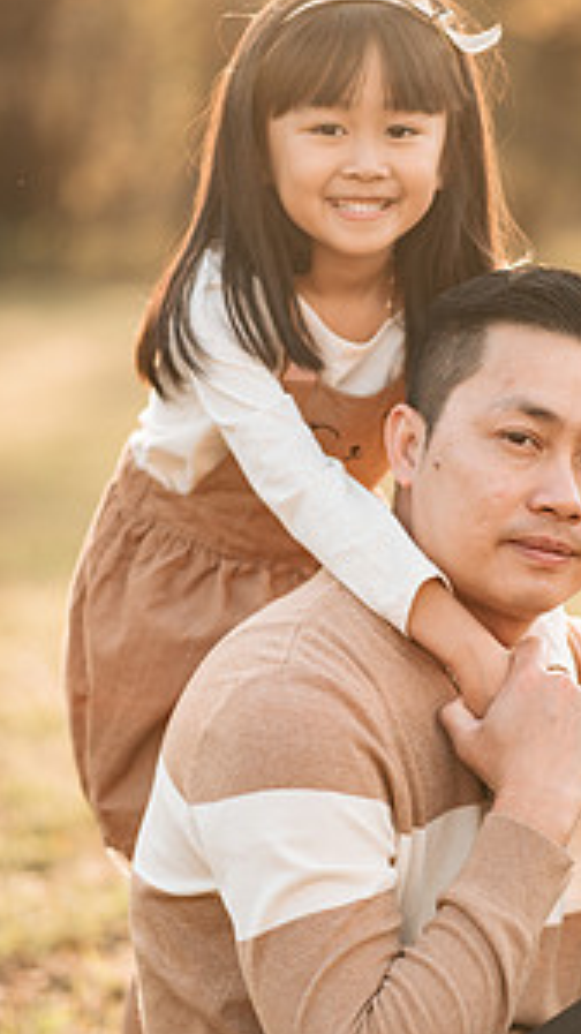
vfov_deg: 16.0
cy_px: 529
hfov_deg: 9.0
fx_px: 3673
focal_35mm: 134
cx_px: 425
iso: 100
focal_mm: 85
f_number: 2
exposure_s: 1/640
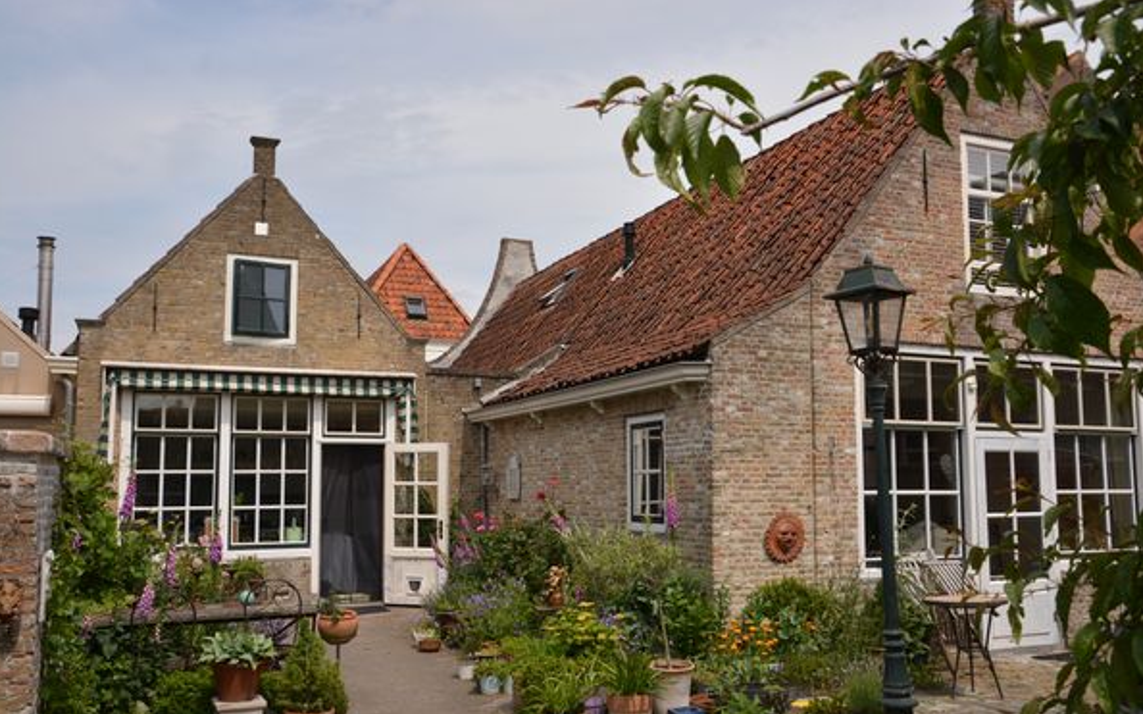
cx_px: 568
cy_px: 377
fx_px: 1059
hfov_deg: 56.7
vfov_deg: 37.2
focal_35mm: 34
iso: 200
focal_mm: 22
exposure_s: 1/1000
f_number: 6.3
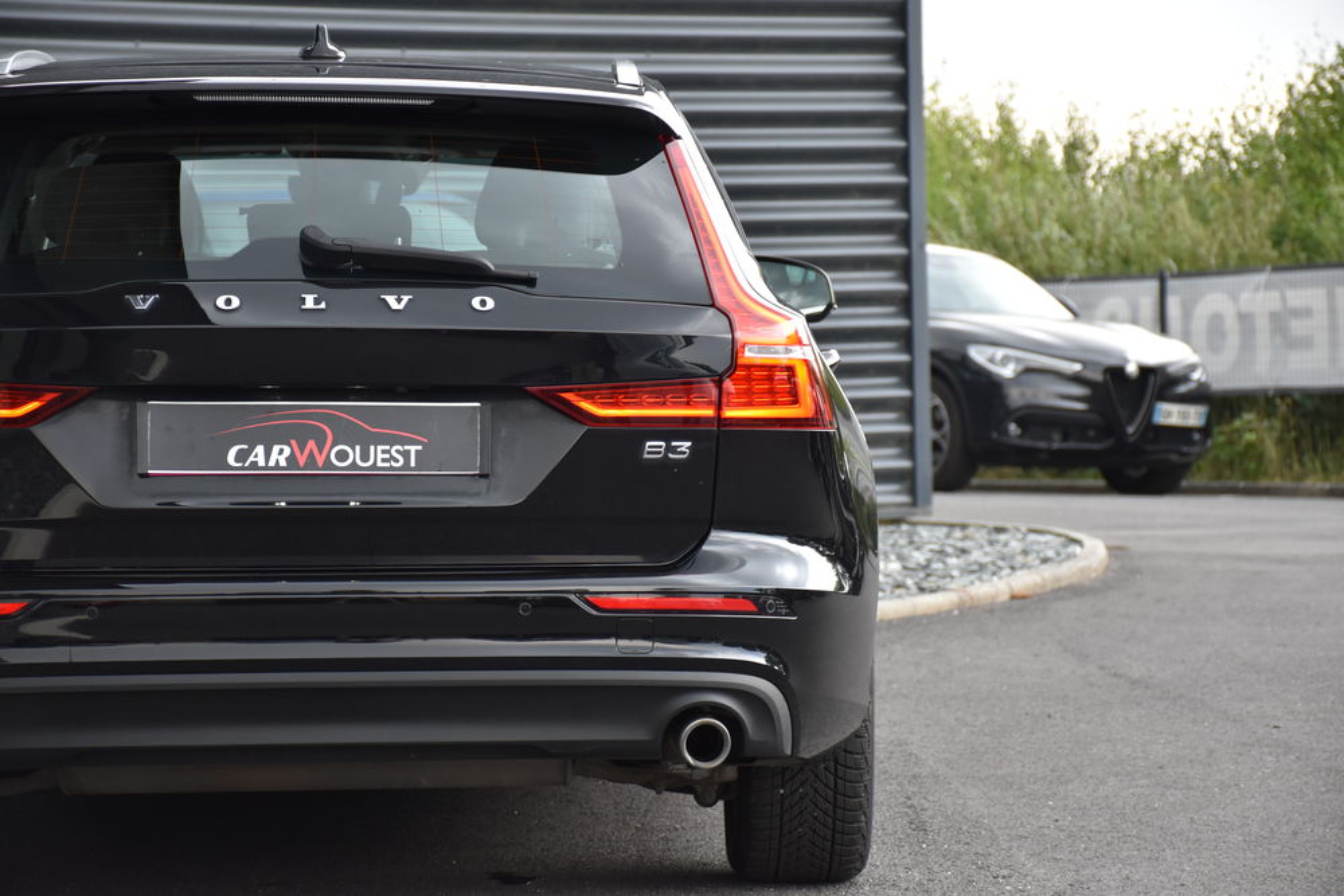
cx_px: 672
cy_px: 448
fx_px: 4760
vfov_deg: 10.8
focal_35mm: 128
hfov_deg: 16.1
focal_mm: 85
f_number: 5.3
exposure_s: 1/200
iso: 800
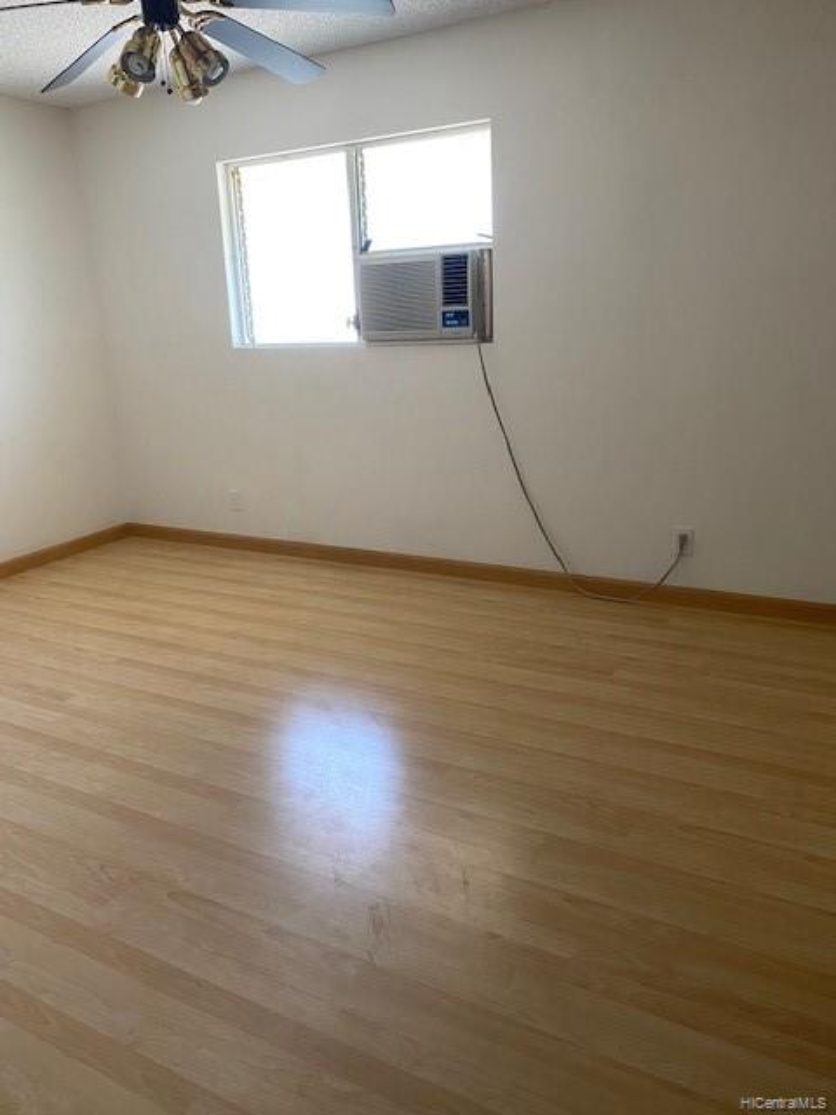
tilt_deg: -15.8
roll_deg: +2.8
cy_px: 558
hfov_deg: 53.1
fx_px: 837
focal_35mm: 26
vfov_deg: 67.3
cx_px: 418
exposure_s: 1/79
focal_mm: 4.25
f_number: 1.8
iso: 125
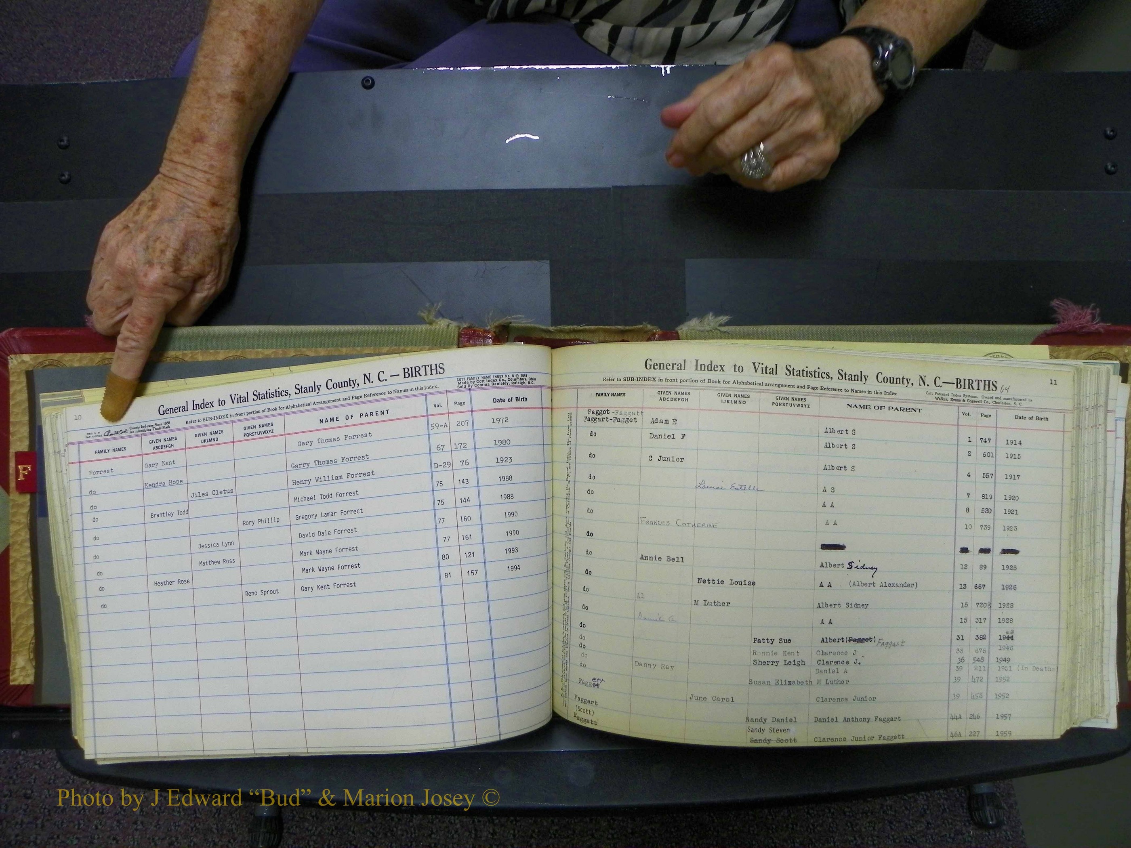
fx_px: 849
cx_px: 566
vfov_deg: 53.1
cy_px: 424
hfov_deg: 67.3
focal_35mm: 26
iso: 100
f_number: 2.8
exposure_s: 1/30
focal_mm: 4.6
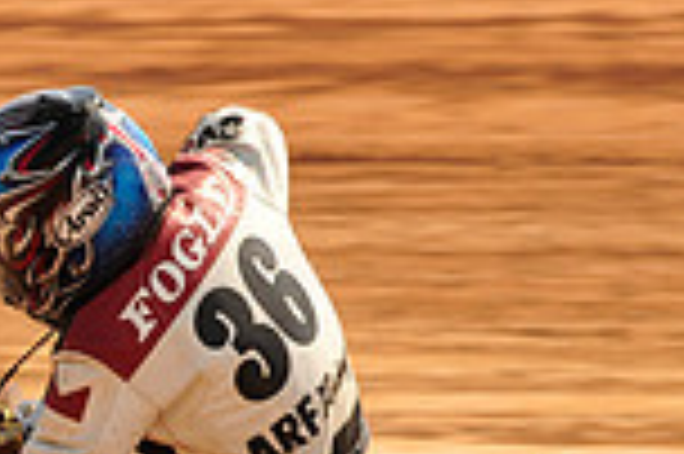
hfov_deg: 2.7
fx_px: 14519
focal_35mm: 765
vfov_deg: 1.8
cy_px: 494
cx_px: -76
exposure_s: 1/400
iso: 200
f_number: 9
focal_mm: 200
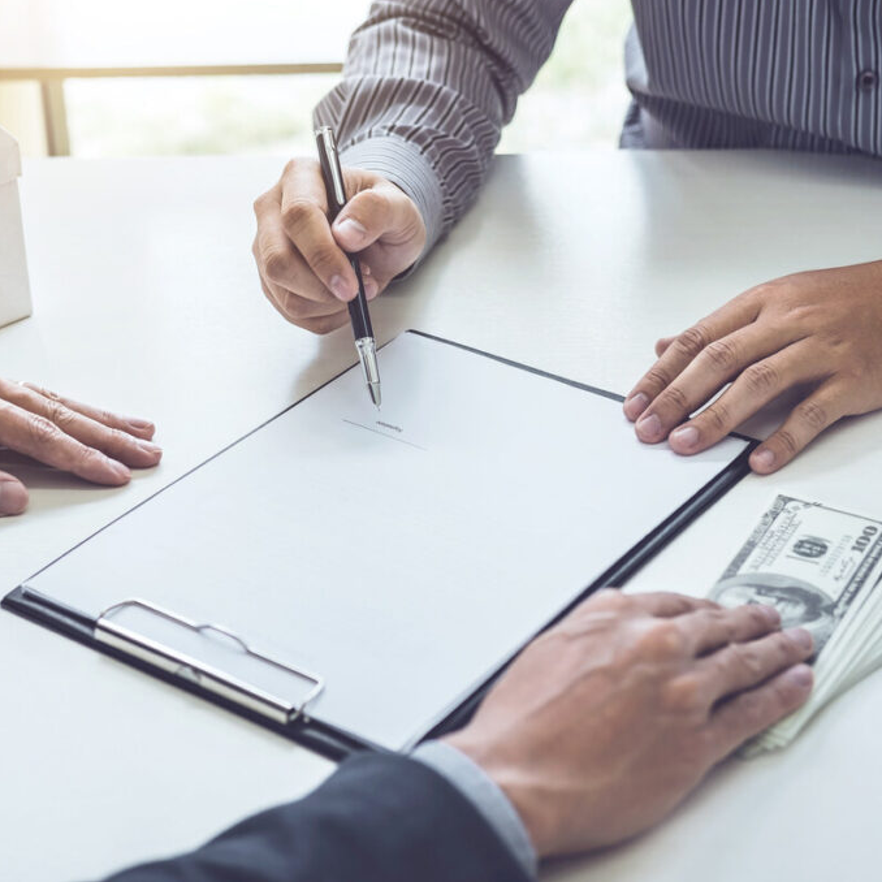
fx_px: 1960
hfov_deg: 25.3
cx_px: 372
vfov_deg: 25.4
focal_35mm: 68
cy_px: 439
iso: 200
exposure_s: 1/125
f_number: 2.8
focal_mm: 35
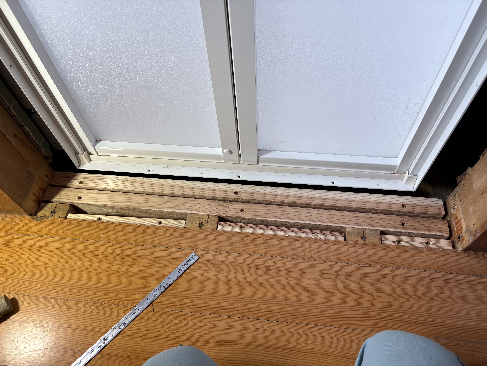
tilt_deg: -56.3
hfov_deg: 67.3
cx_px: 244
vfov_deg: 53.1
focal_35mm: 26
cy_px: 183
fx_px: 366
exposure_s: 1/120
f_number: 1.6
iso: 80
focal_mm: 5.96
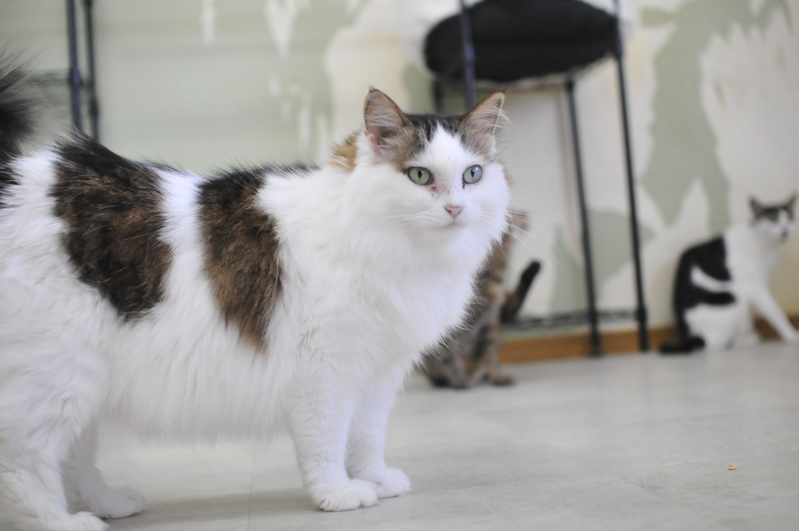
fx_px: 998
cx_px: 400
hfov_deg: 43.7
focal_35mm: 45
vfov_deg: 29.8
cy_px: 266
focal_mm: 30
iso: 800
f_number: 2.5
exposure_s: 1/500
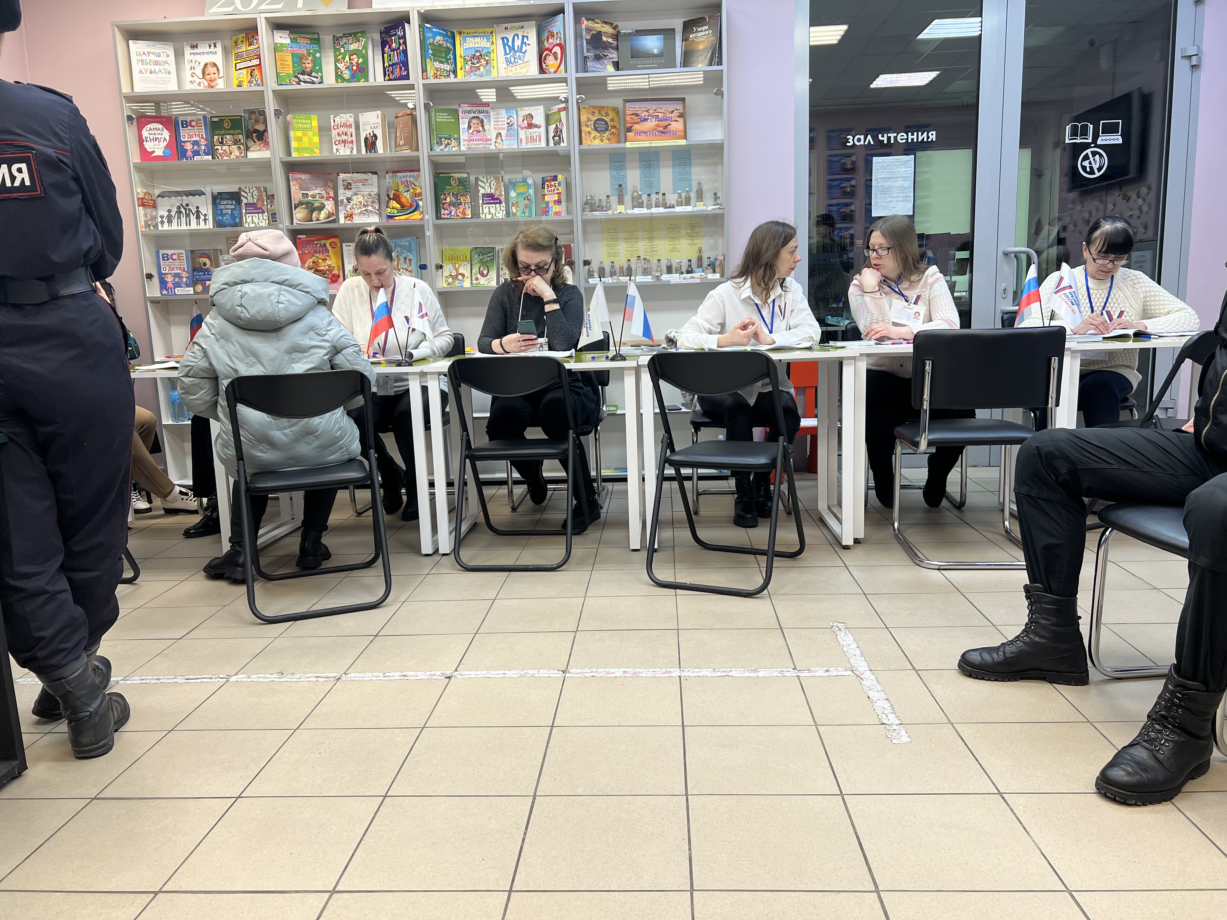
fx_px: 922
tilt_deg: -9.9
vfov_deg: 53.1
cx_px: 614
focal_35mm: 26
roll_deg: +2.9
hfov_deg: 67.3
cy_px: 460
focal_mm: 5.7
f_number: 1.5
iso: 100
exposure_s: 1/100
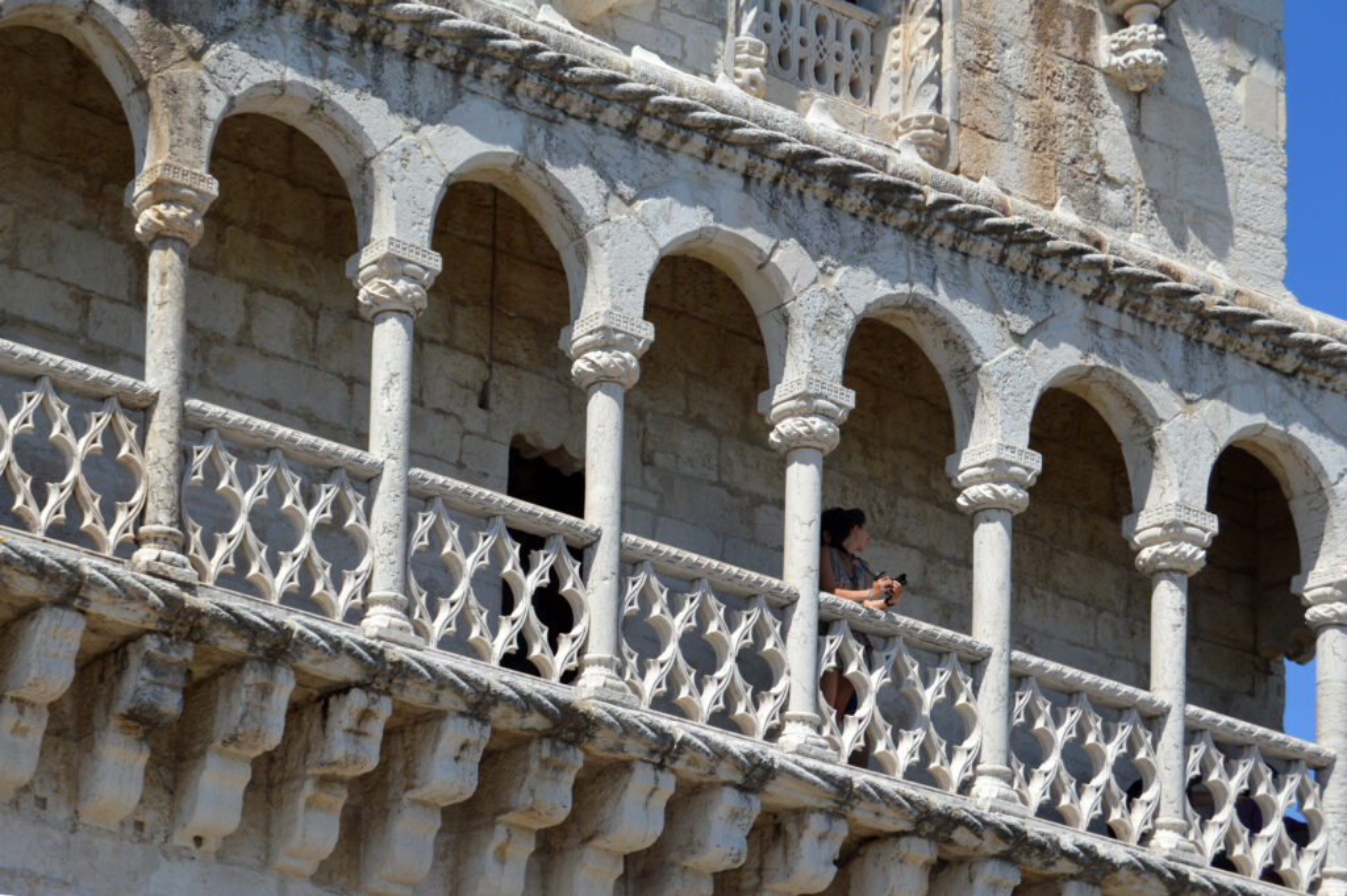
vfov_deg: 18.2
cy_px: 448
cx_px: 674
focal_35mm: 75
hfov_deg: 27.0
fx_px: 2804
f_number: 9
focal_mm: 50
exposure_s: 1/320
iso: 100
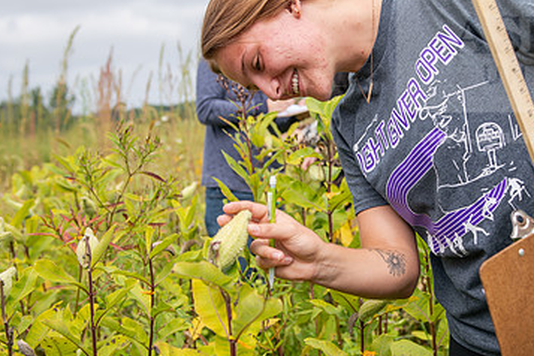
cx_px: 352
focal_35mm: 52
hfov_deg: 37.8
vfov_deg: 26.0
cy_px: 168
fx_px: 771
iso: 100
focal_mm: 32
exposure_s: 1/500
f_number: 3.5
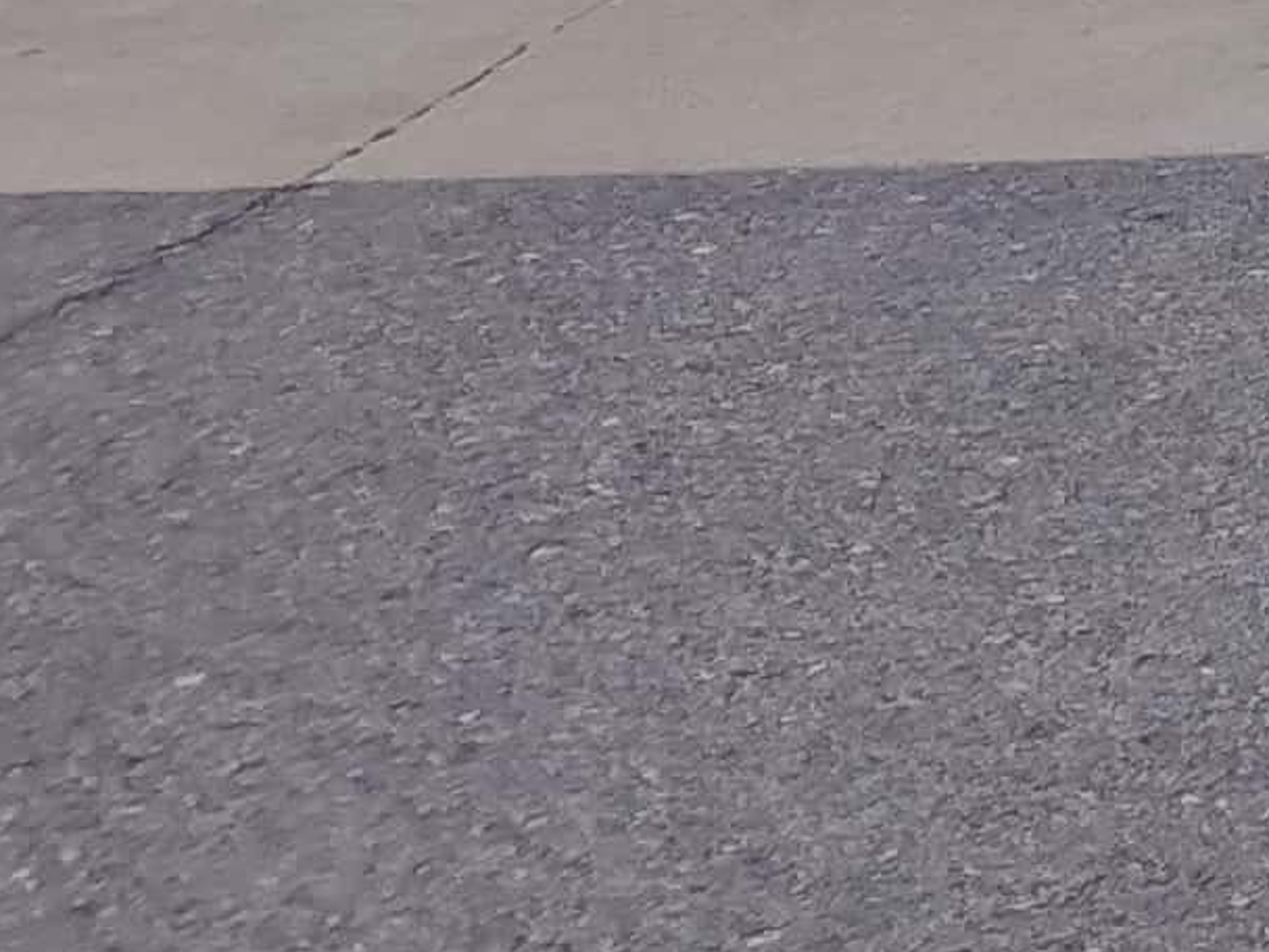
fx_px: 5682
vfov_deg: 8.3
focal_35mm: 155
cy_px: -1812
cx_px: 4254
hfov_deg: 9.1
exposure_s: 1/1789
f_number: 1.75
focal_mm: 5.5
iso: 71
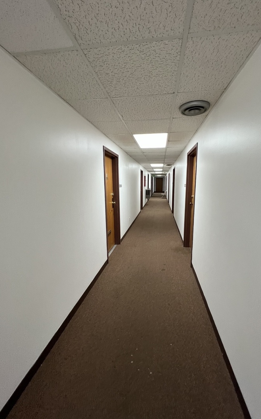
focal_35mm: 14
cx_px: 138
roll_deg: +0.5
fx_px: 159
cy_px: 211
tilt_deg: -10.4
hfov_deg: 78.5
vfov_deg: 105.3
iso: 200
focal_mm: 1.57
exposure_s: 1/120
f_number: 1.8
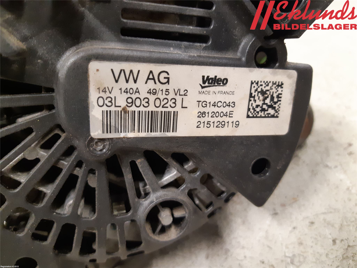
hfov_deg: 67.3
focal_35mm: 26
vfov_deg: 53.1
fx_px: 268
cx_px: 178
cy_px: 134
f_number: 1.7
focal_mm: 3.93
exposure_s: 1/25
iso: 250
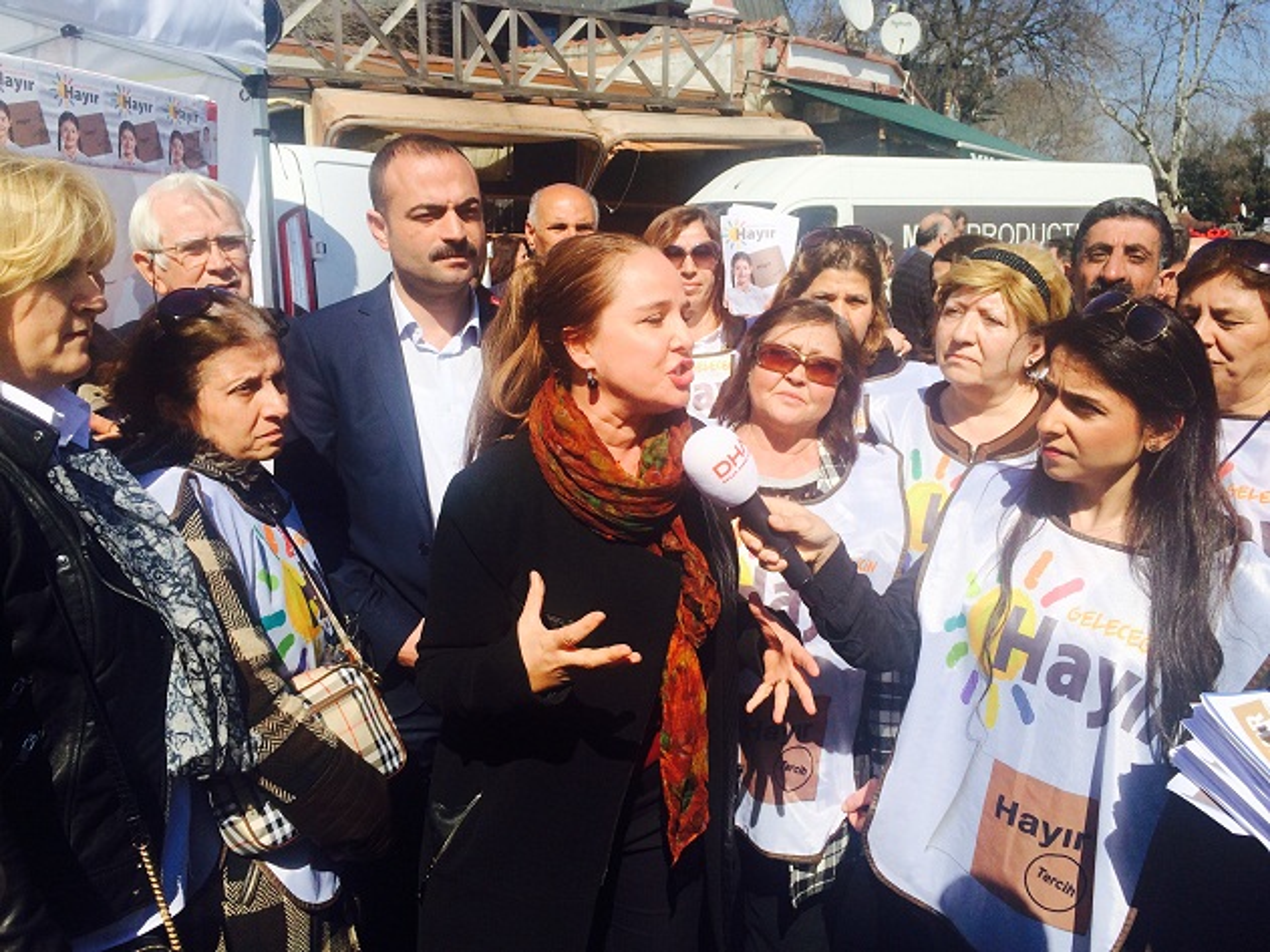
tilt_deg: -14.9
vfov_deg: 48.2
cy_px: 476
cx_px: 635
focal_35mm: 29
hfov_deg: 61.7
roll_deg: +0.2
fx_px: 1064
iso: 32
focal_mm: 4.15
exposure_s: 1/2933
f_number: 2.2
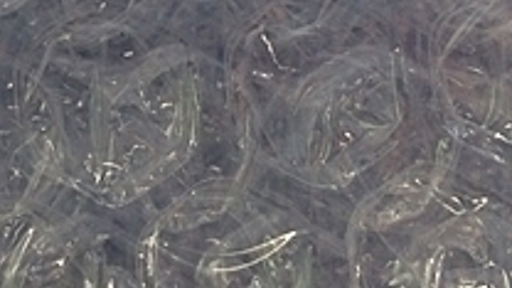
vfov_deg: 11.9
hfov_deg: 20.8
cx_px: -71
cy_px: -162
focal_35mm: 97
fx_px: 1317
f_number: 2.2
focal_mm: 4.15
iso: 40
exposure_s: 1/60
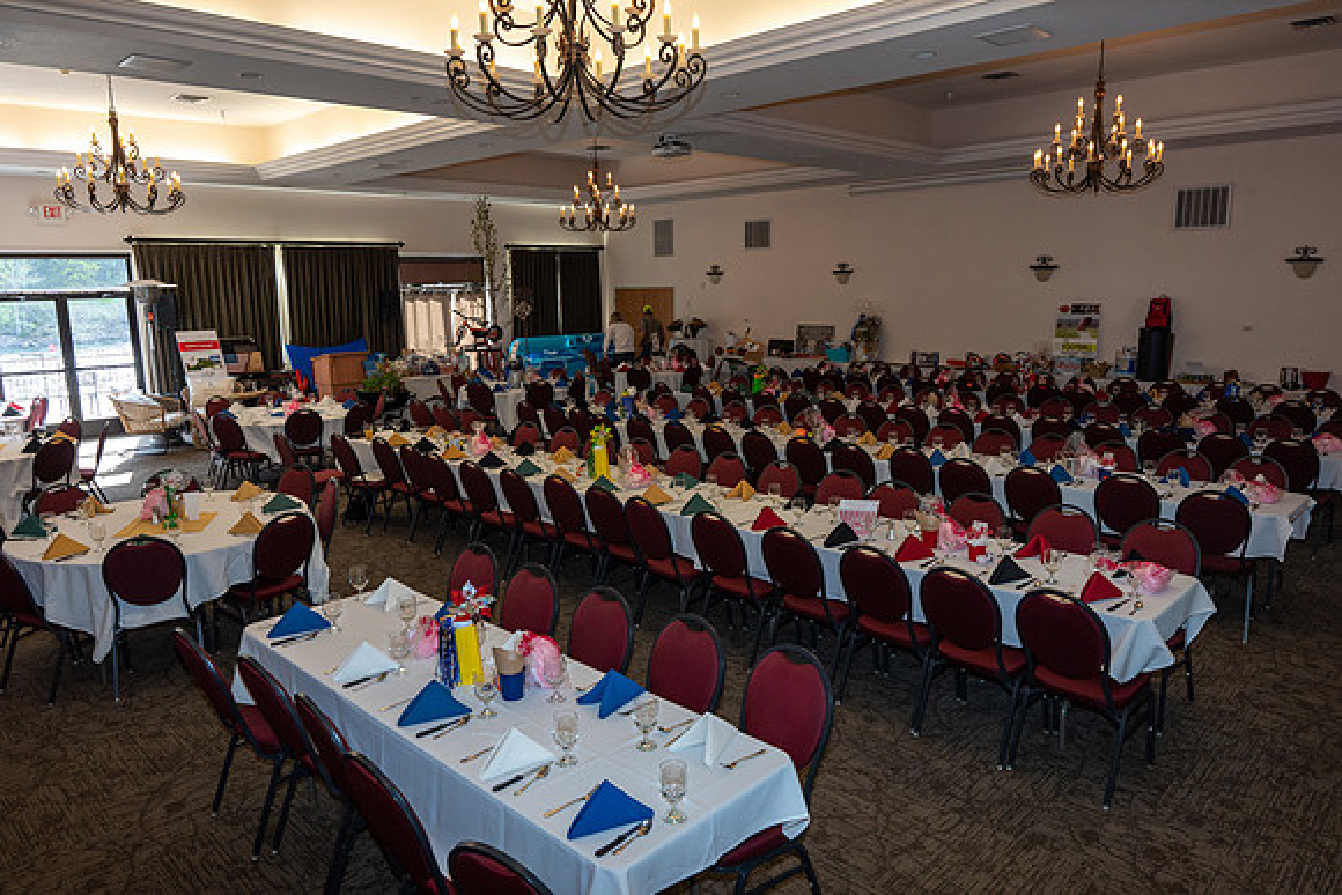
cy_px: 448
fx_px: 895
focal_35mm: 24
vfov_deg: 53.2
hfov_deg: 73.7
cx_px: 671
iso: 800
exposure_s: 1/250
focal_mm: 24
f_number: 5
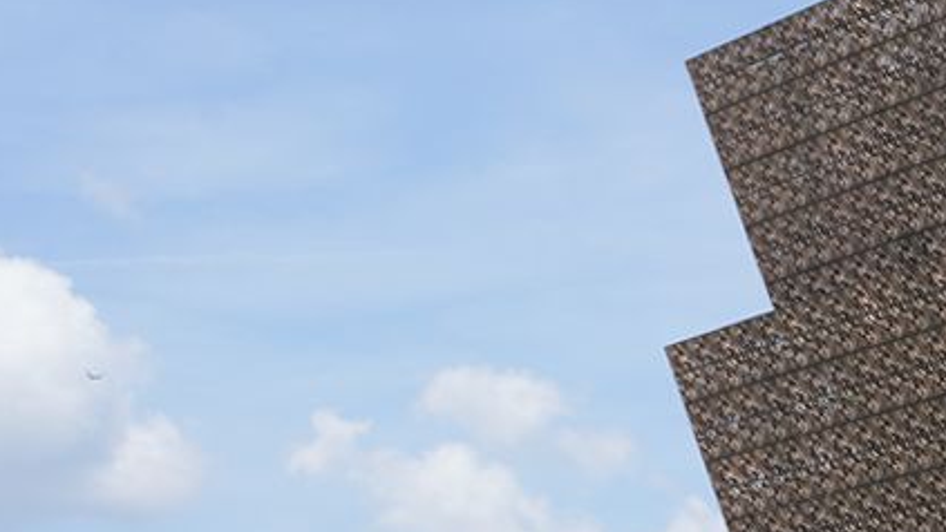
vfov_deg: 10.2
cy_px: 190
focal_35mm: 119
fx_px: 2985
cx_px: 2223
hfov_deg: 13.5
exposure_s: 1/100
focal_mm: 24
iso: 100
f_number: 14
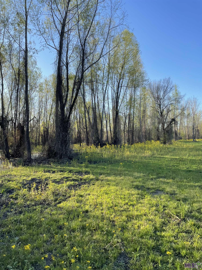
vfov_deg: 67.3
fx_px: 202
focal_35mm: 26
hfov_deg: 53.1
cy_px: 135
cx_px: 101
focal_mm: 4.2
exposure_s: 1/882
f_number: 1.6
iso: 32
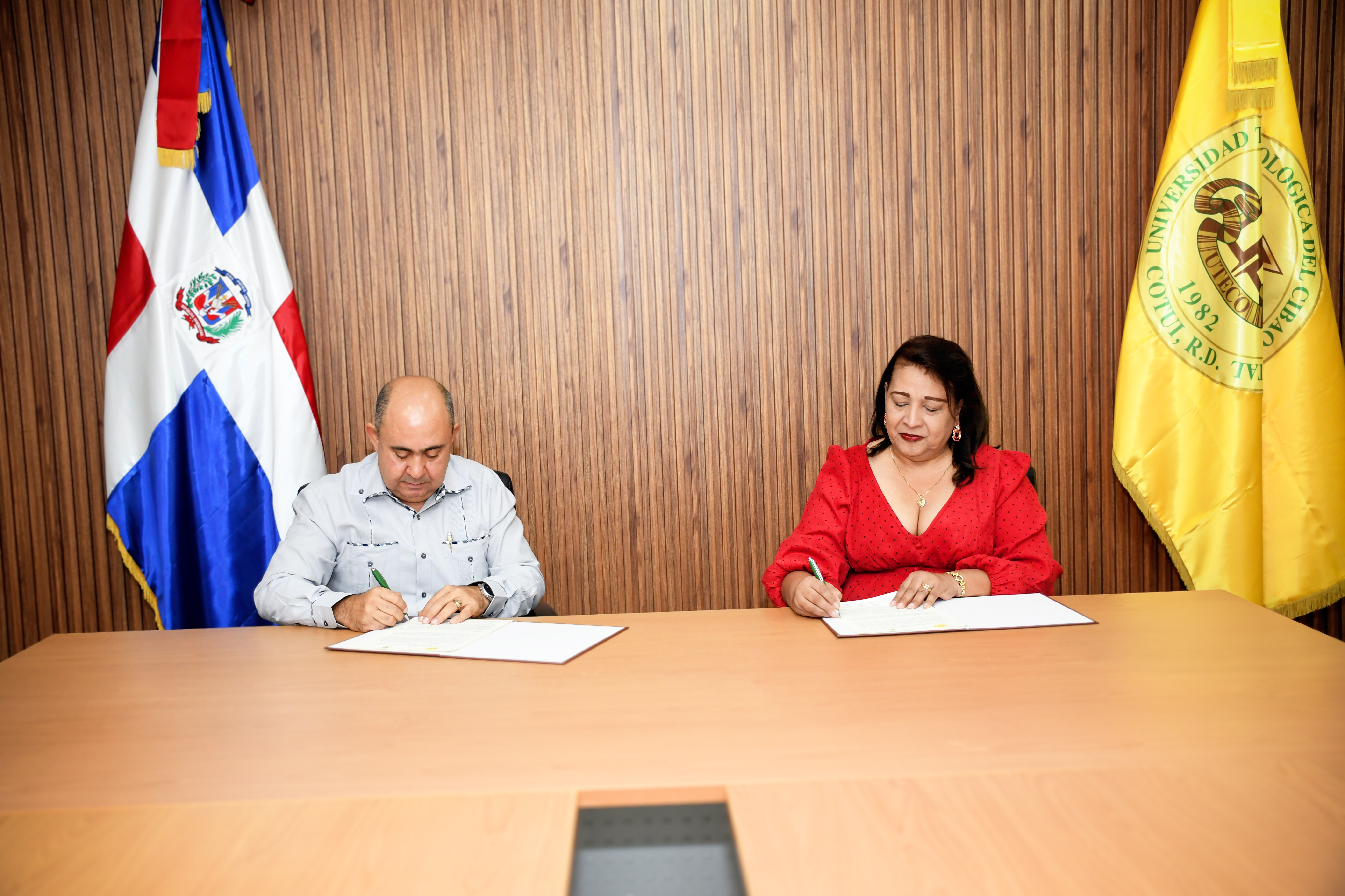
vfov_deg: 34.2
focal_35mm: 39
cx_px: 672
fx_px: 1457
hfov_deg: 49.6
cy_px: 448
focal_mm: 26
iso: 1000
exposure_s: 1/125
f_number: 4.5
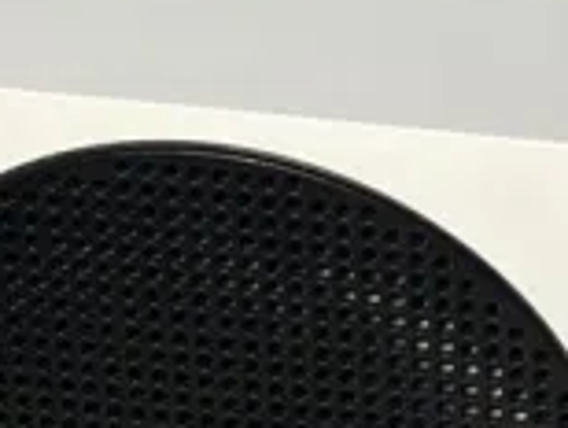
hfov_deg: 17.9
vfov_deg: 13.6
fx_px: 1775
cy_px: 4
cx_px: 494
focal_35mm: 108
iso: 80
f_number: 1.6
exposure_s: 1/119
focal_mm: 5.1
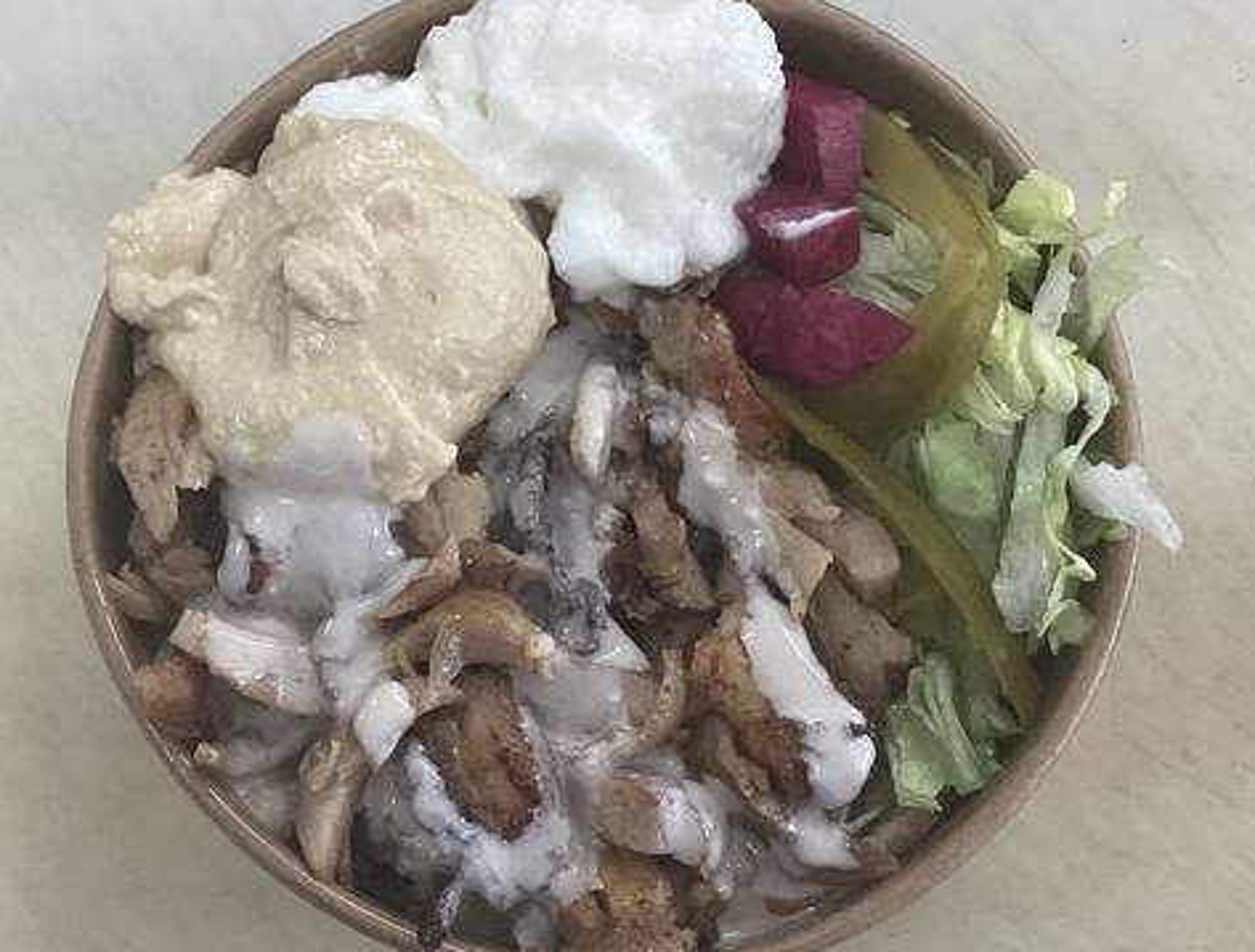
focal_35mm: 38
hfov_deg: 48.8
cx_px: 597
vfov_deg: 38.0
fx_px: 1384
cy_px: 496
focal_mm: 3.3
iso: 80
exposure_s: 1/60
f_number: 2.4
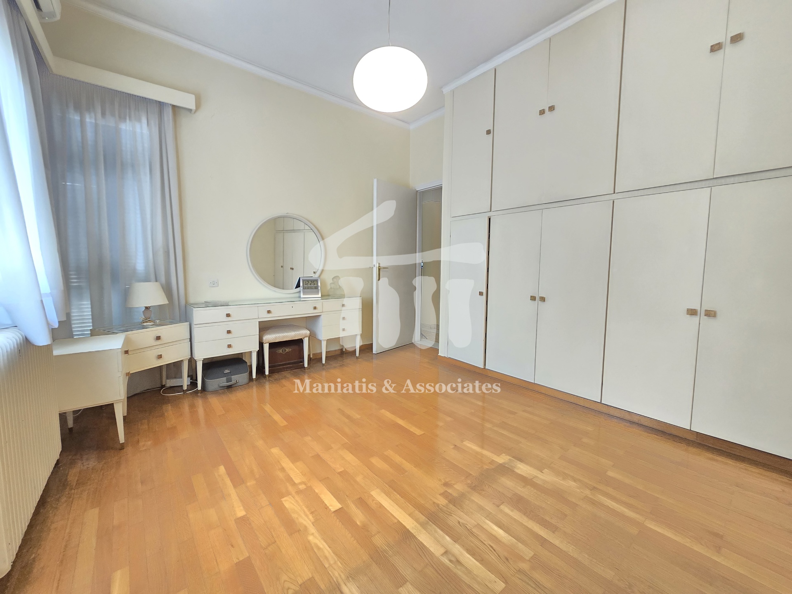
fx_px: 297
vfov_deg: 89.9
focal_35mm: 13
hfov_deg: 106.2
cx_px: 396
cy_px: 297
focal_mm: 2.2
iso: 500
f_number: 2.2
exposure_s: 1/60
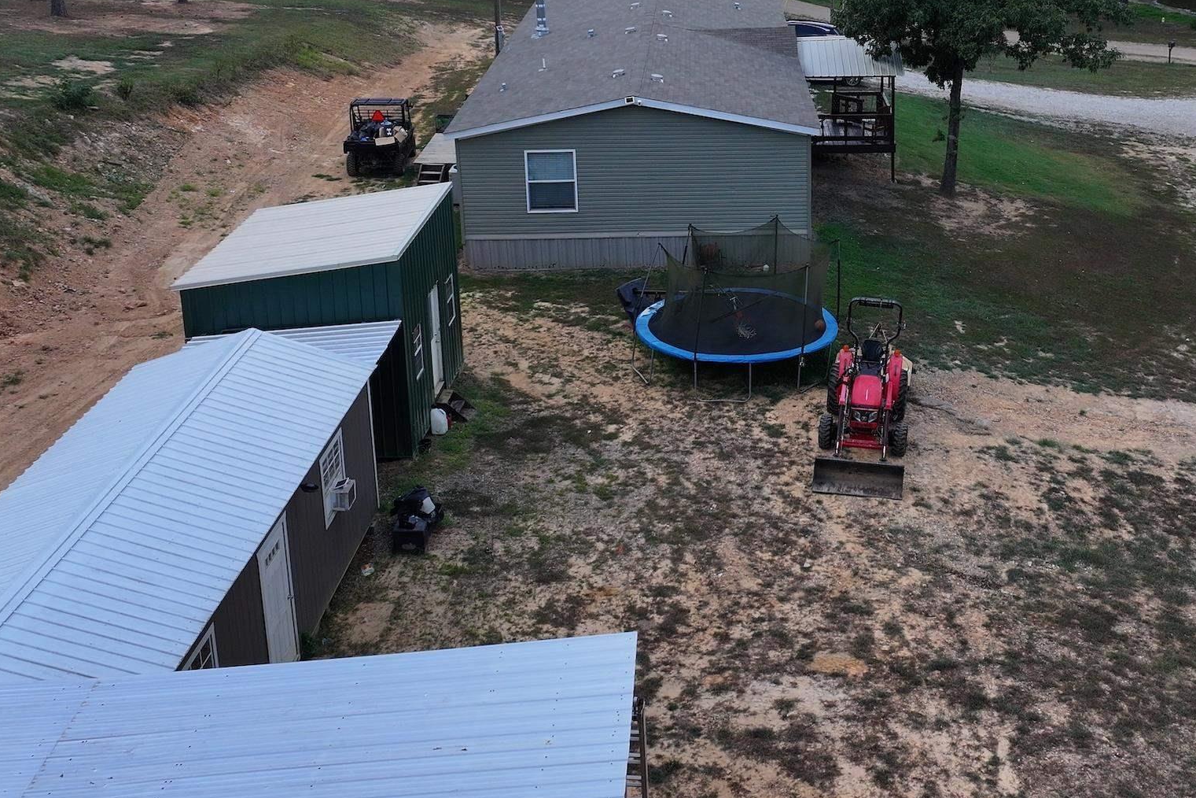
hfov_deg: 46.3
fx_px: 1362
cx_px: 841
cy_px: 229
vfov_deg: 32.2
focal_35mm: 41
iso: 160
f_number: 2.8
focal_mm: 12.29
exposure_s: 1/2000
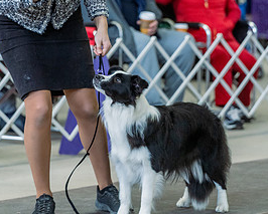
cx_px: 123
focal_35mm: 227
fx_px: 1801
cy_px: 46
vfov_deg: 6.8
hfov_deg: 8.5
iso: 6400
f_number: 4
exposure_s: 1/400
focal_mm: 143
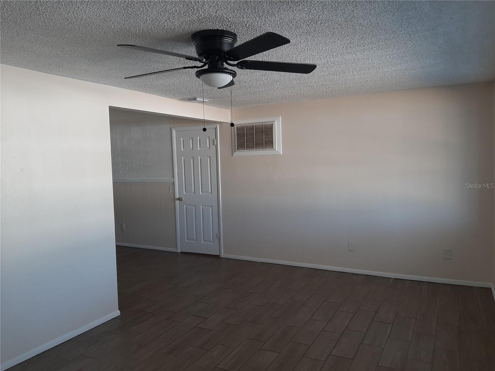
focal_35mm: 26
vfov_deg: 53.1
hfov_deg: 67.3
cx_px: 248
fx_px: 372
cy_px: 186
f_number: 1.7
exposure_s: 1/100
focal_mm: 3.93
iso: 50
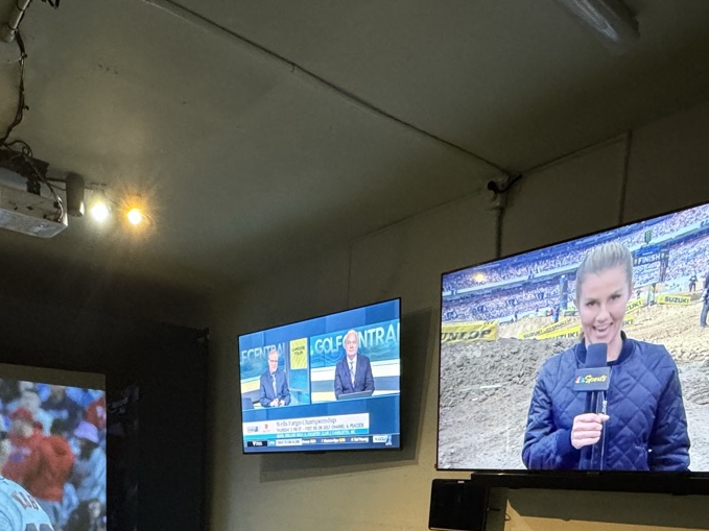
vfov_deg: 36.1
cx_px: 287
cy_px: 590
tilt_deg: -9.0
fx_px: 676
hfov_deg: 55.0
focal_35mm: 33
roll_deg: -2.7
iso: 500
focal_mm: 2.22
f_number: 2.2
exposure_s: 1/60
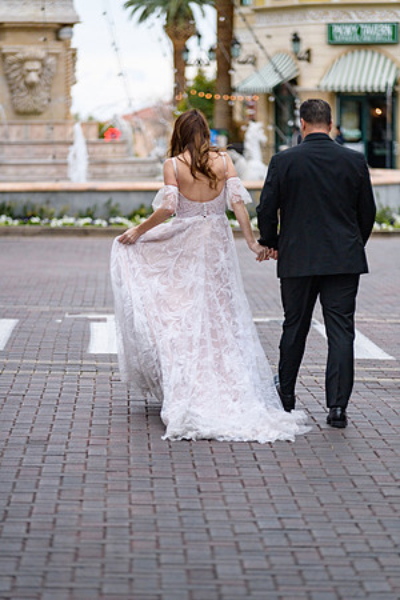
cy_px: 300
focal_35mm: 145
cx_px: 200
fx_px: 2416
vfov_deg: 14.2
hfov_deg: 9.5
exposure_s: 1/3200
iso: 250
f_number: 2.8
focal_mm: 145
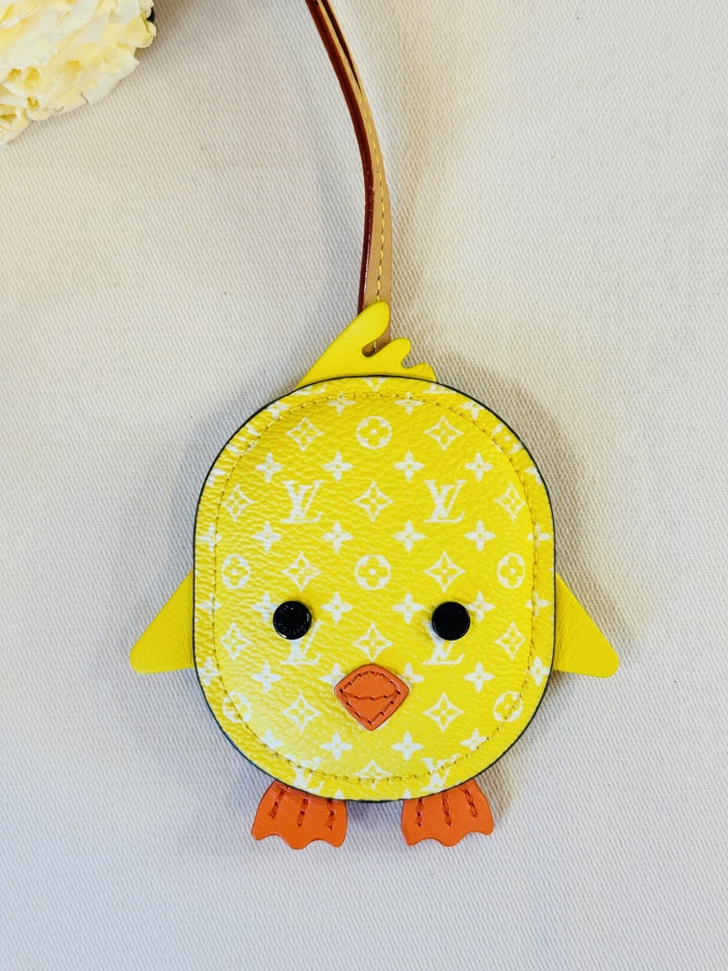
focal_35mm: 48
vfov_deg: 39.7
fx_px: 1346
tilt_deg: -86.8
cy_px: 486
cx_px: 364
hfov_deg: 30.3
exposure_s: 1/50
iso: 64
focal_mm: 6.76
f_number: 1.78
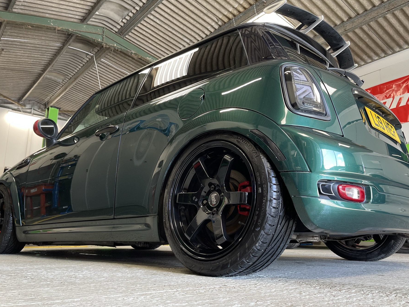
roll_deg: -0.1
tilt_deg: +12.4
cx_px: 216
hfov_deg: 59.9
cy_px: 153
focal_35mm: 30
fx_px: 354
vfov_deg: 46.8
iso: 125
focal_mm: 5.1
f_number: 1.6
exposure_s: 1/100
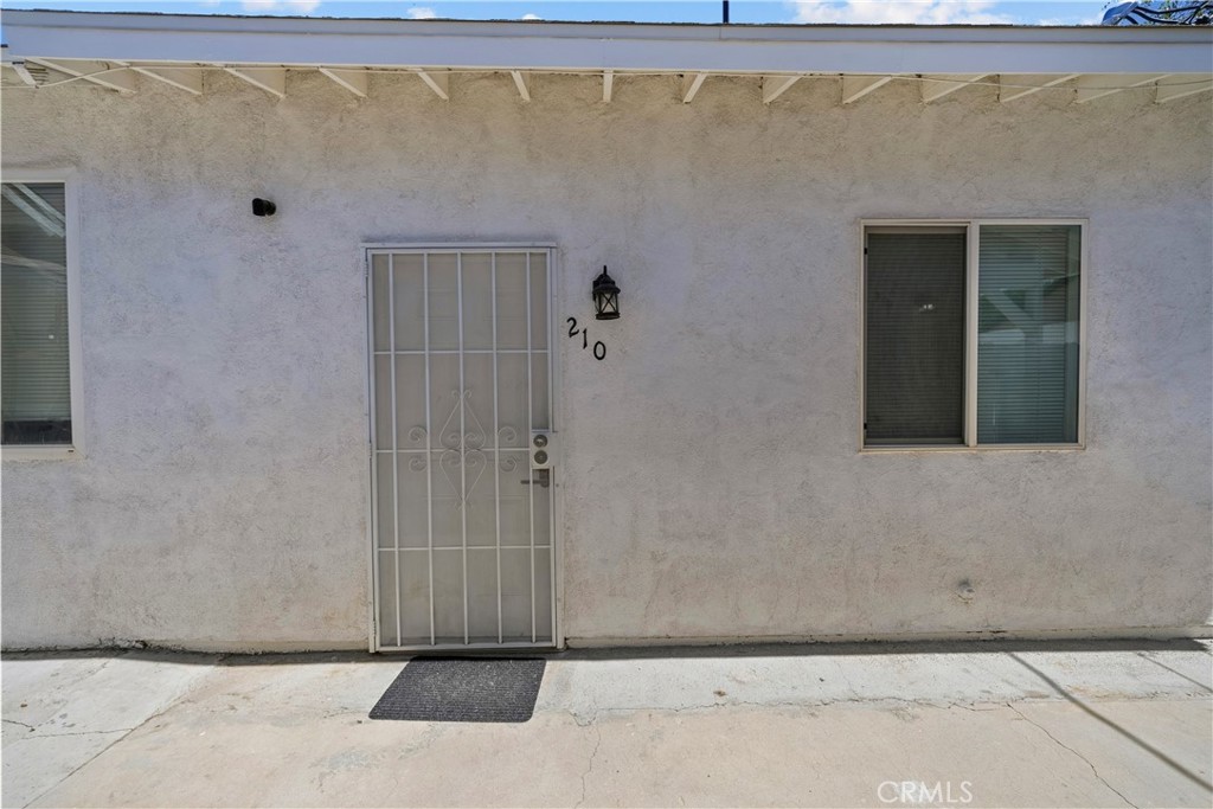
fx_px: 472
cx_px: 606
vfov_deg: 81.2
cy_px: 404
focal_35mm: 14
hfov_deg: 104.2
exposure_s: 1/200
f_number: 9
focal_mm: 14
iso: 100
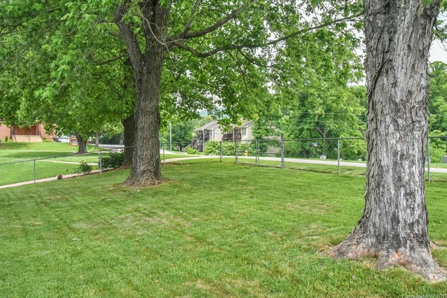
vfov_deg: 42.3
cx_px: 220
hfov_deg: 60.3
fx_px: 385
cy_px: 147
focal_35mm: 31
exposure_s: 1/250
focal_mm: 30
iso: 4000
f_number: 16
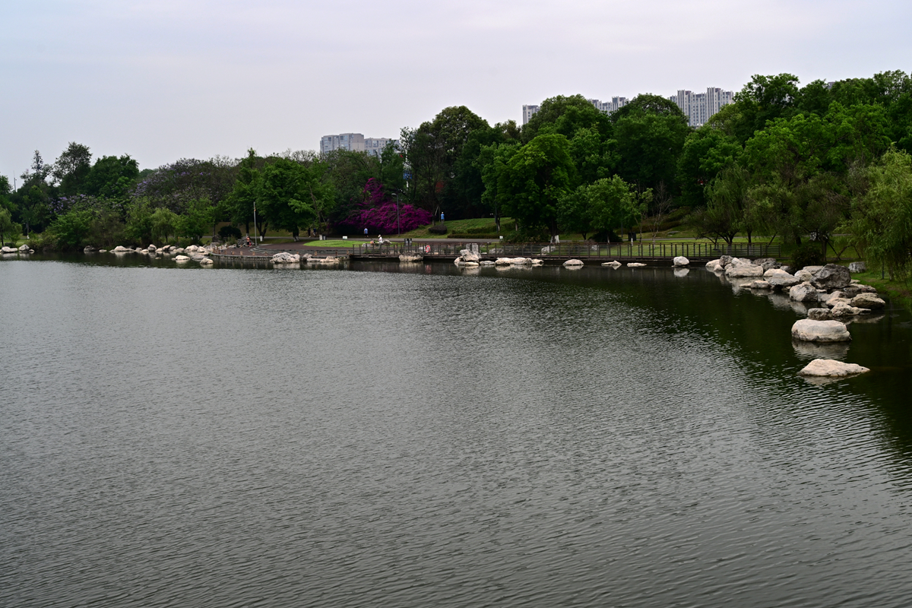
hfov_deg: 43.6
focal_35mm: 45
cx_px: 456
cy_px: 304
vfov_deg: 29.9
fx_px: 1140
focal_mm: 45
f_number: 8
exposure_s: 1/200
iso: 200
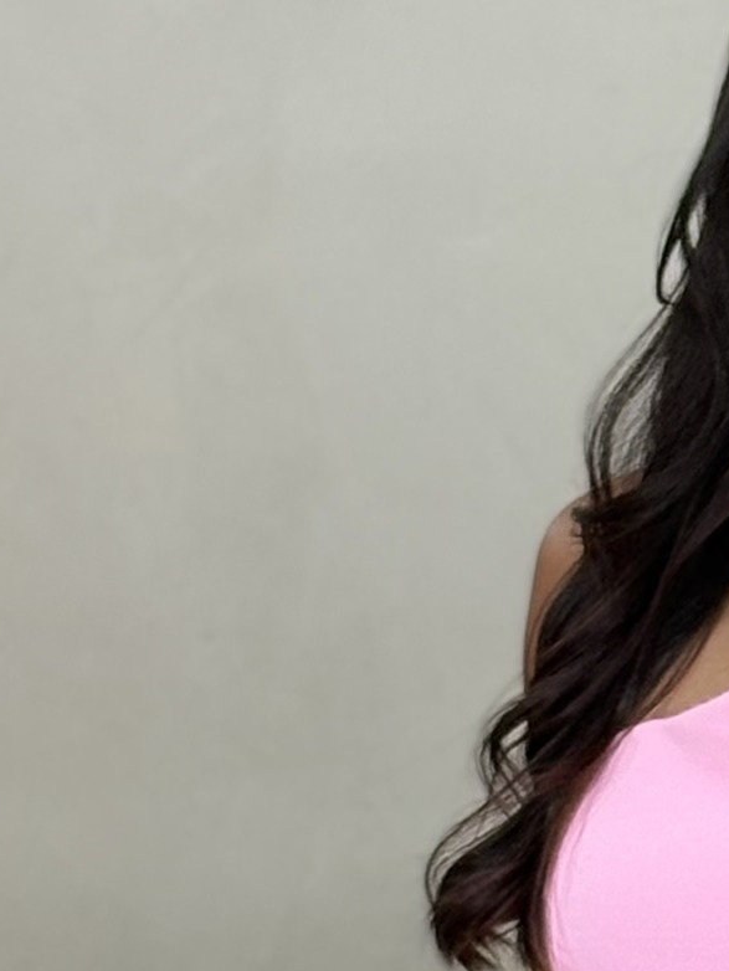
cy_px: 1470
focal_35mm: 268
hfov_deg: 5.5
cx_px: 950
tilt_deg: -6.7
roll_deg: -0.5
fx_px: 7521
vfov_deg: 7.3
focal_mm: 5.96
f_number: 1.6
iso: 40
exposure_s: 1/60
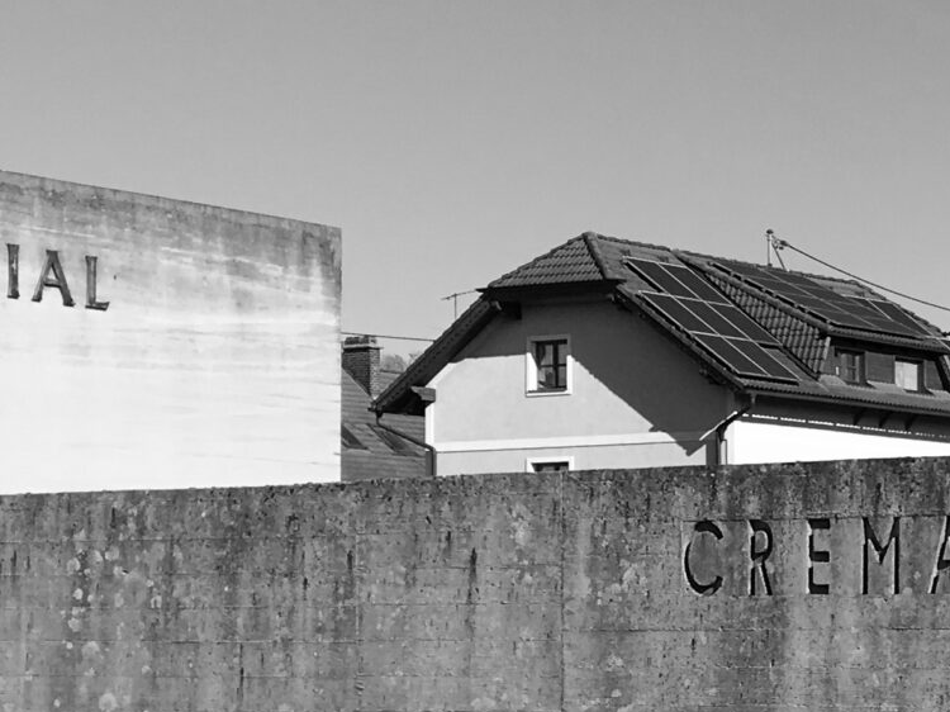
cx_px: 1439
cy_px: 658
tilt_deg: +1.7
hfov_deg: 17.7
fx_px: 2716
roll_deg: +0.0
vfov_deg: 14.8
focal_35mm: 99
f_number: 2.2
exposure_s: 1/1832
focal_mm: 4.15
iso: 25
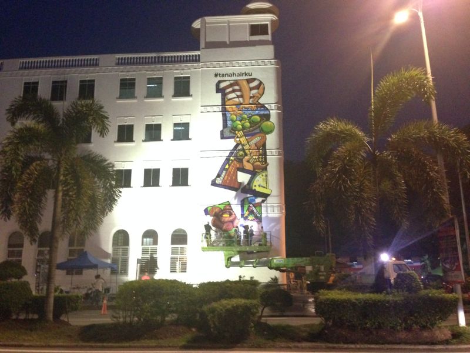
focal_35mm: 33
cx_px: 235
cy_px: 176
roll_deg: -0.7
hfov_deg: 55.4
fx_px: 448
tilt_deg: +12.6
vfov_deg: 42.9
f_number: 2.4
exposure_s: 1/15
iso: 640
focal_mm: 4.12
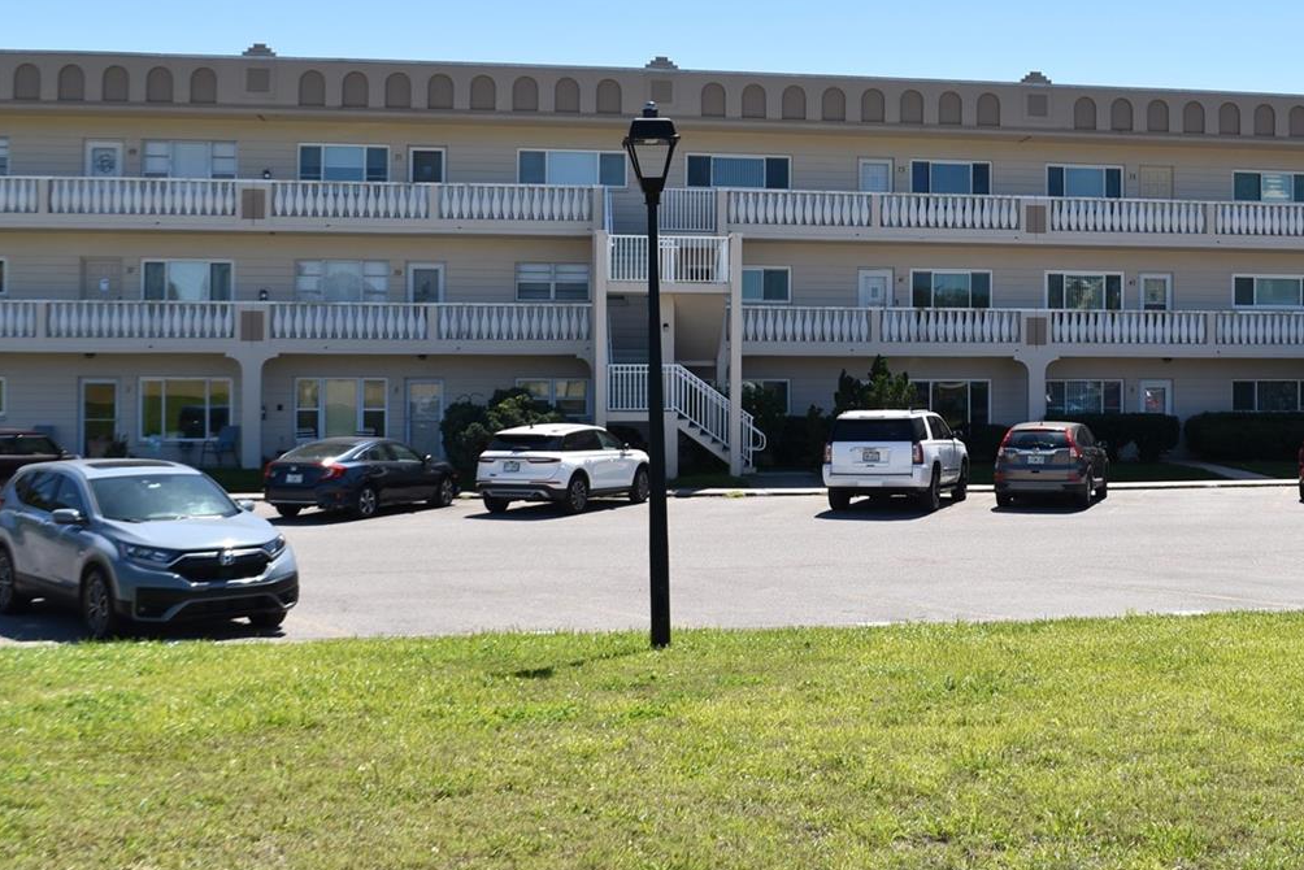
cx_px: 888
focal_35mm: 43
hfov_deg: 44.6
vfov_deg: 31.1
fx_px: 1558
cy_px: 323
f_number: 8
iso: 100
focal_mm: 18
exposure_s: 1/250
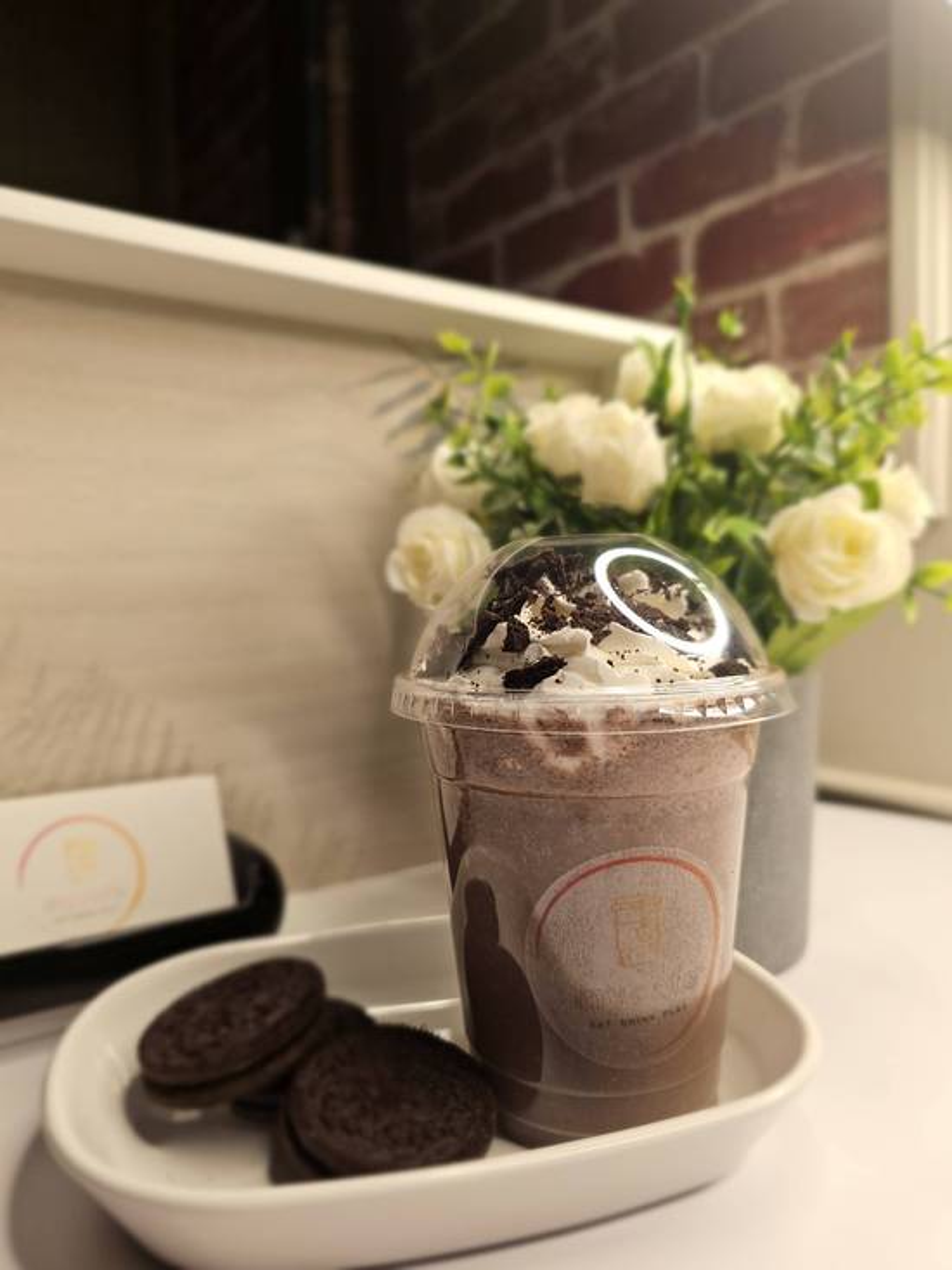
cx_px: 476
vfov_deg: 73.9
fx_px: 843
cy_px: 635
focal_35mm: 23
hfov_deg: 58.9
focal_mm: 6.3
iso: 20
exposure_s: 1/60
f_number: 1.7
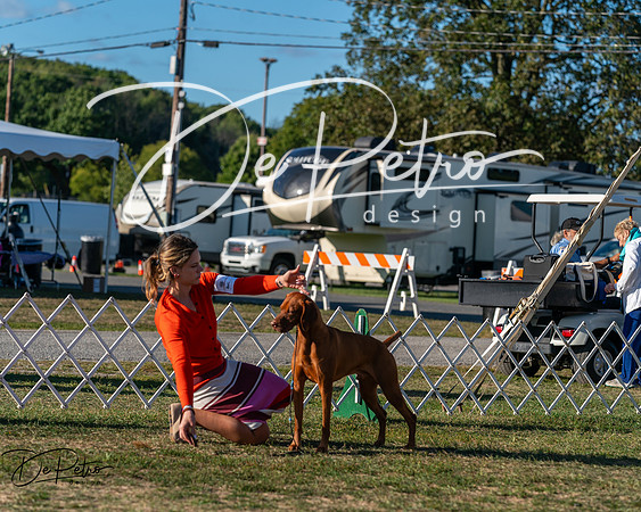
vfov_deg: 11.4
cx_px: 320
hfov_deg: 14.3
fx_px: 2563
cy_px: 256
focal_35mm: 135
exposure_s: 1/1250
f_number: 4.5
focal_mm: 120
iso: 125
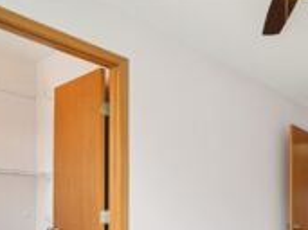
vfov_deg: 35.7
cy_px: 231
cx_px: 308
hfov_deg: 43.9
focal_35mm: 36
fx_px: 320
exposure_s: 1/60
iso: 1600
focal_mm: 16
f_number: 8
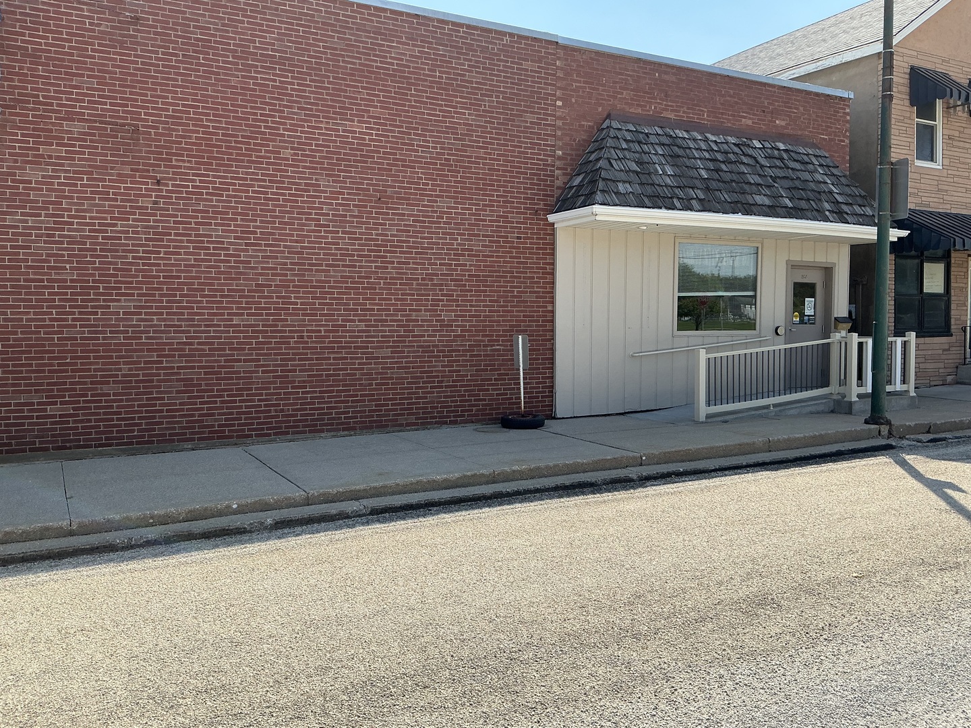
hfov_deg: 63.4
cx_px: 486
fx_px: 785
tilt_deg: -2.3
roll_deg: +0.3
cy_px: 364
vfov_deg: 49.7
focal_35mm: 28
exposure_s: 1/1490
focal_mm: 3
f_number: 1.8
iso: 25
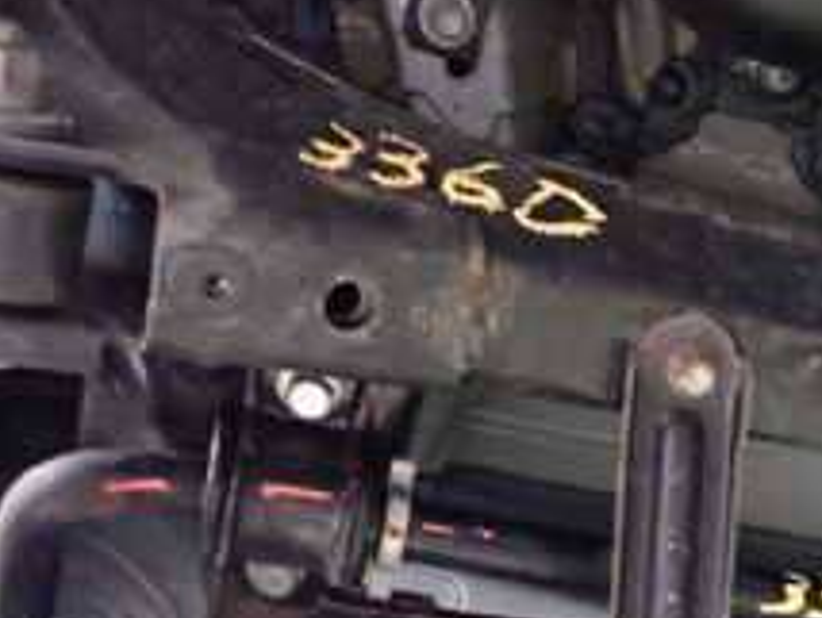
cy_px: 710
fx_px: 1664
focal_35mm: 70
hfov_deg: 25.7
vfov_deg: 20.0
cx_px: 899
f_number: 2
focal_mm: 4.5
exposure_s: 1/25
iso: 1000
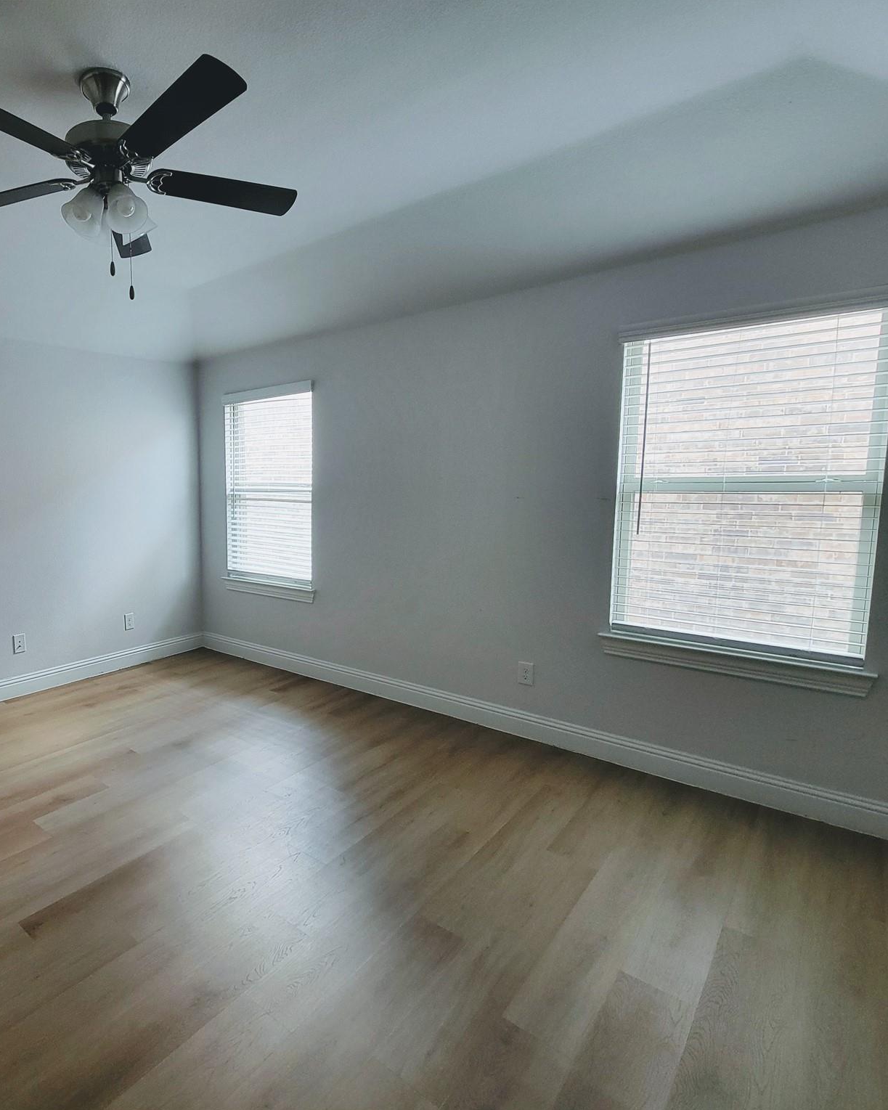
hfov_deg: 71.4
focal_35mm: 17
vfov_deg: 89.6
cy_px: 555
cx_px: 216
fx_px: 559
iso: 160
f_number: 2.2
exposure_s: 1/60
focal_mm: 2.2
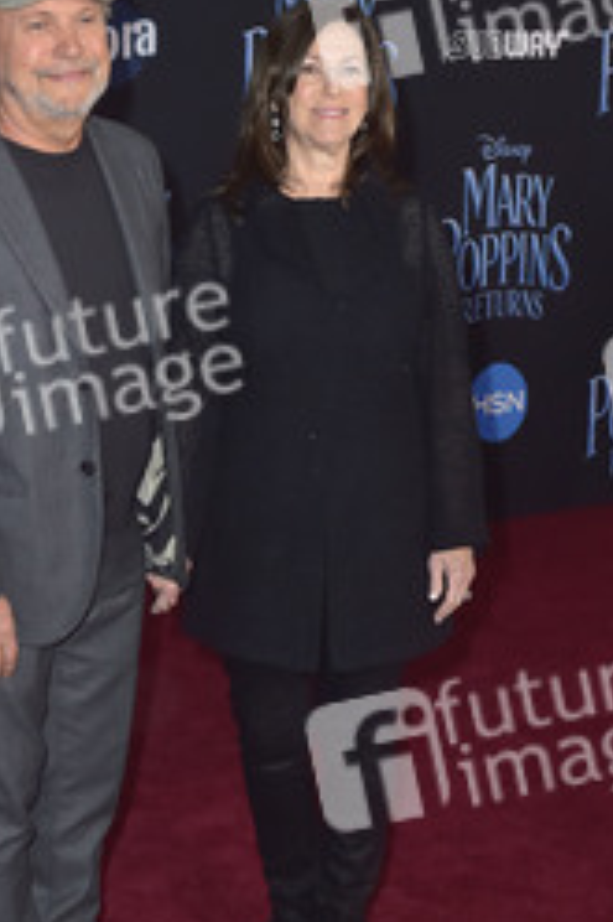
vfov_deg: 24.2
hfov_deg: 16.2
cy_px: 558
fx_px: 2148
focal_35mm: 84
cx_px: 162
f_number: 6.3
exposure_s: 1/250
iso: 400
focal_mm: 52
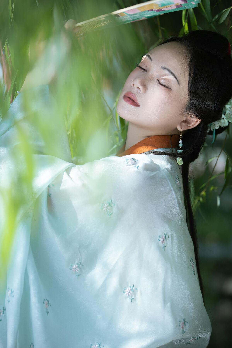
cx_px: 116
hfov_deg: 12.5
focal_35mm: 110
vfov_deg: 18.6
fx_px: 1063
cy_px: 174
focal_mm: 110
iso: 100
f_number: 2.8
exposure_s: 1/640
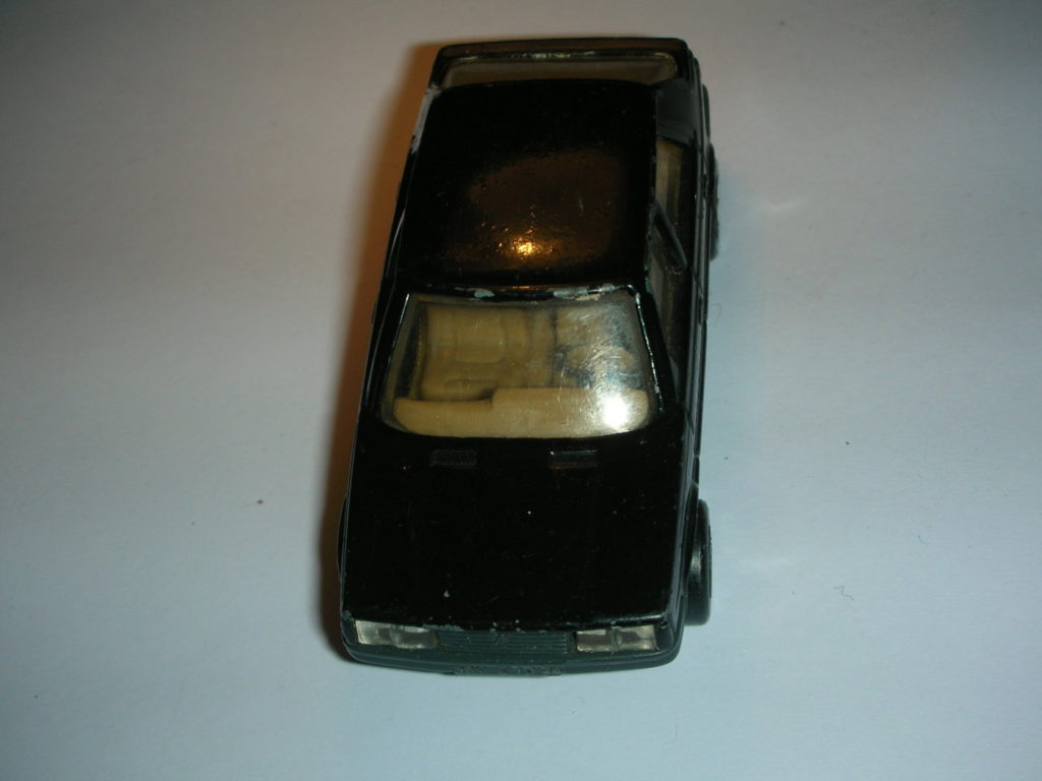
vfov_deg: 24.0
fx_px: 1836
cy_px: 390
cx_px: 521
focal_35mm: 61
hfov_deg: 31.7
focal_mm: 10.1
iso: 50
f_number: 11.3
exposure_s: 1/120
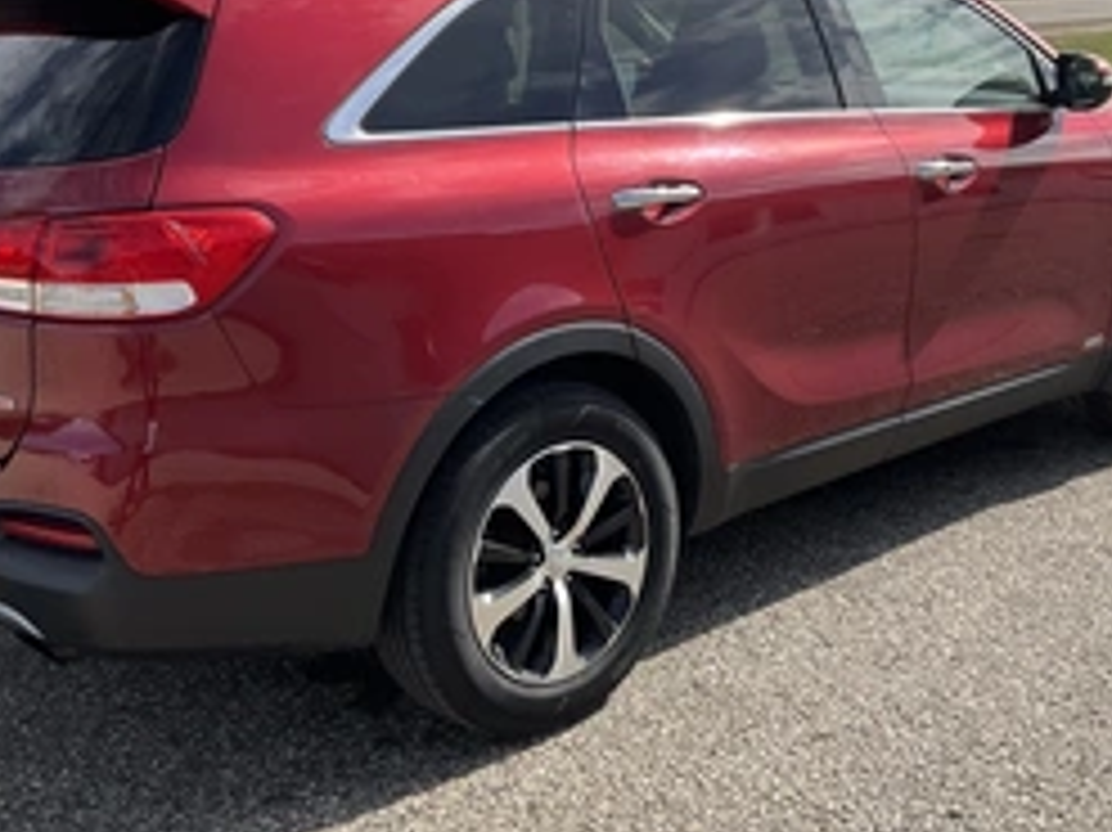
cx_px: 585
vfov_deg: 30.6
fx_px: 1509
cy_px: 265
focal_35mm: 47
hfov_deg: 40.4
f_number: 1.8
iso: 25
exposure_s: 1/1377
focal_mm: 3
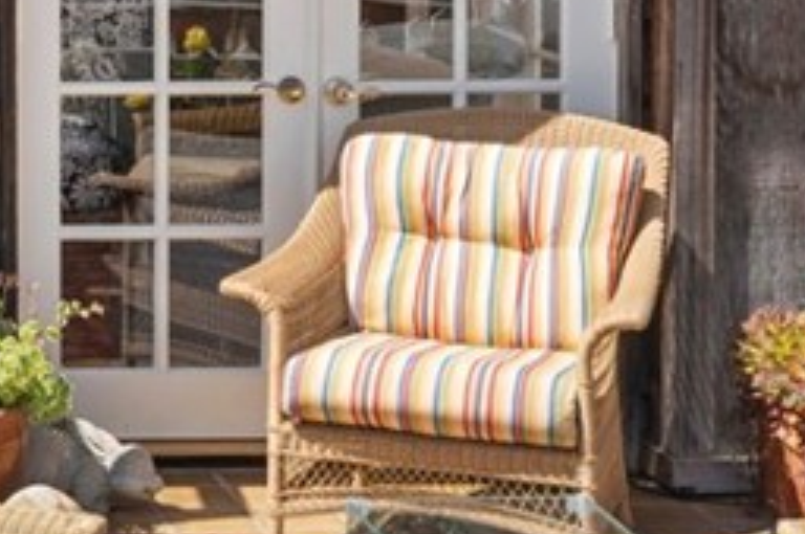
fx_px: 3127
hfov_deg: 13.9
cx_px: -358
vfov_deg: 9.5
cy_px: -215
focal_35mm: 140
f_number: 9
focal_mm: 35
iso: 100
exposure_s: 1/100
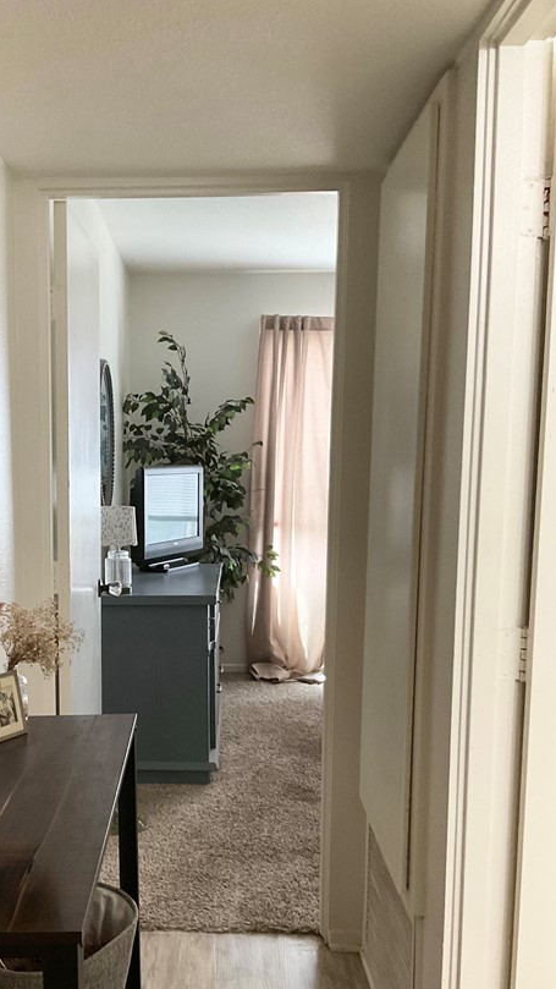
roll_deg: -0.4
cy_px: 608
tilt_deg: -8.1
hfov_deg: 29.3
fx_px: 1048
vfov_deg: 50.1
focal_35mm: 40
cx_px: 152
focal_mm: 3
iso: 125
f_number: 1.8
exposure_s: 1/60
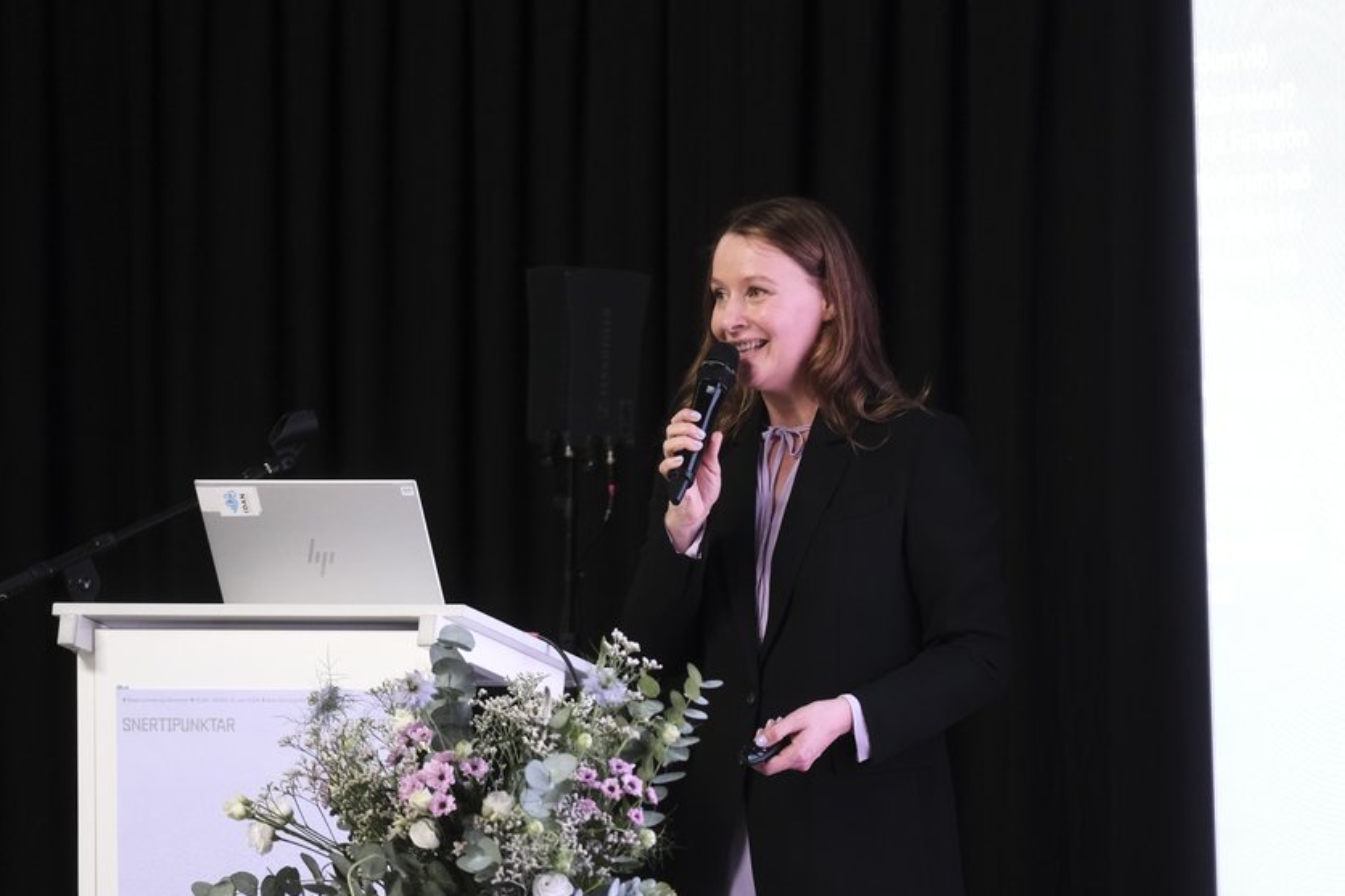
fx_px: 8628
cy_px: 427
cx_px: 682
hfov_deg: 8.9
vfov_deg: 5.9
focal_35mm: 231
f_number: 2.8
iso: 2000
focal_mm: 140
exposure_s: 1/125
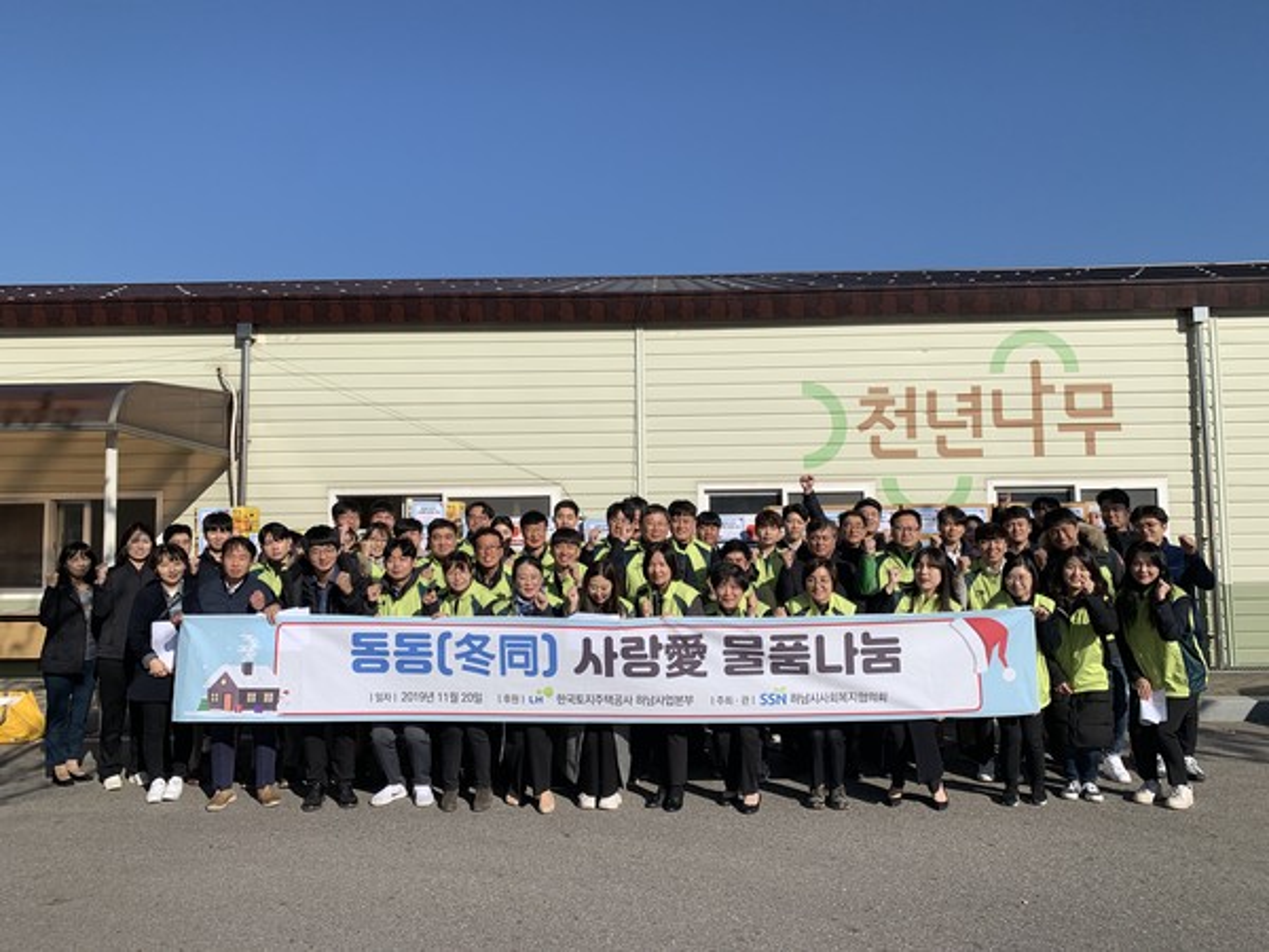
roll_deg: +1.5
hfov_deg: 67.3
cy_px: 476
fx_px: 953
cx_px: 634
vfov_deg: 53.1
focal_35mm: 26
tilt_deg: +2.5
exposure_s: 1/4098
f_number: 1.8
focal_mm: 4.25
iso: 25
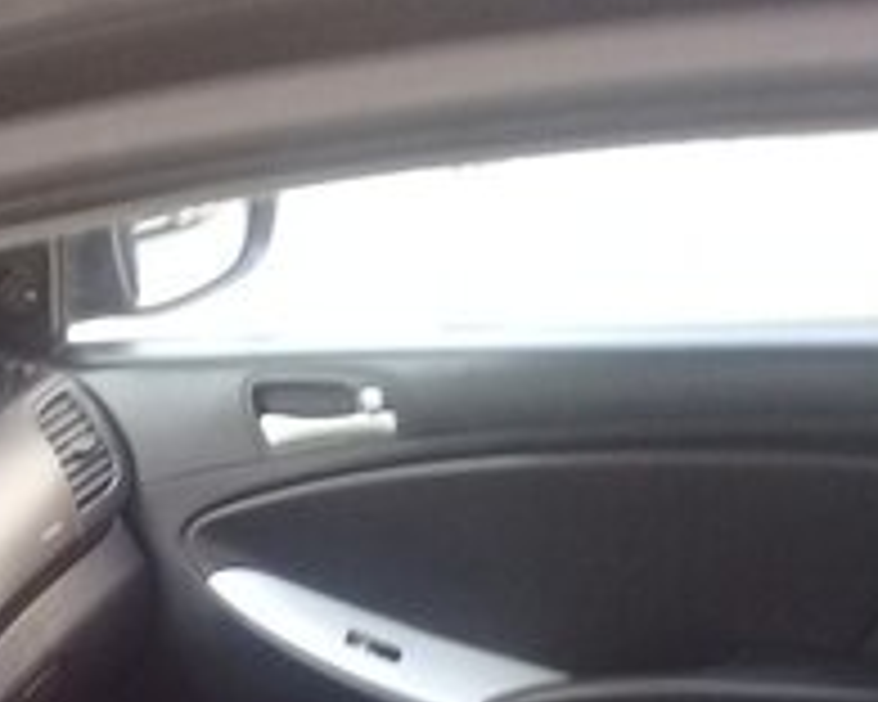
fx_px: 2001
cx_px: 117
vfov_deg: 17.6
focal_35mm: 77
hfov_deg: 24.2
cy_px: 1098
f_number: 2.2
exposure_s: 1/33
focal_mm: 3.3
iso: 100
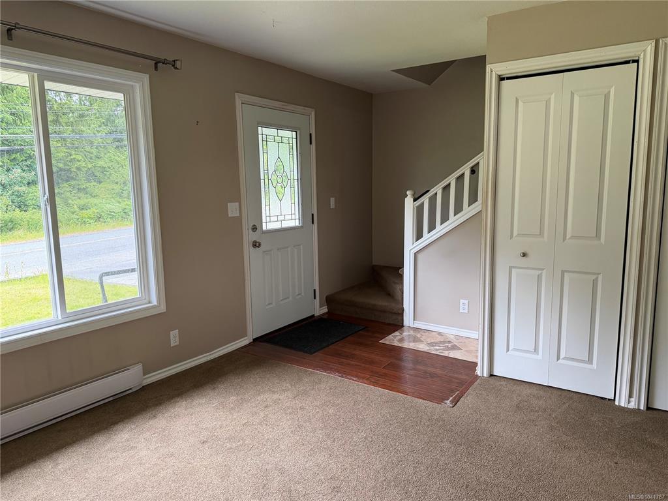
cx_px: 334
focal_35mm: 24
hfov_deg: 71.6
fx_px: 463
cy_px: 250
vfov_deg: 56.8
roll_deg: +1.1
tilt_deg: -8.6
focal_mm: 6.76
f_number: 1.78
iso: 200
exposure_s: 1/60
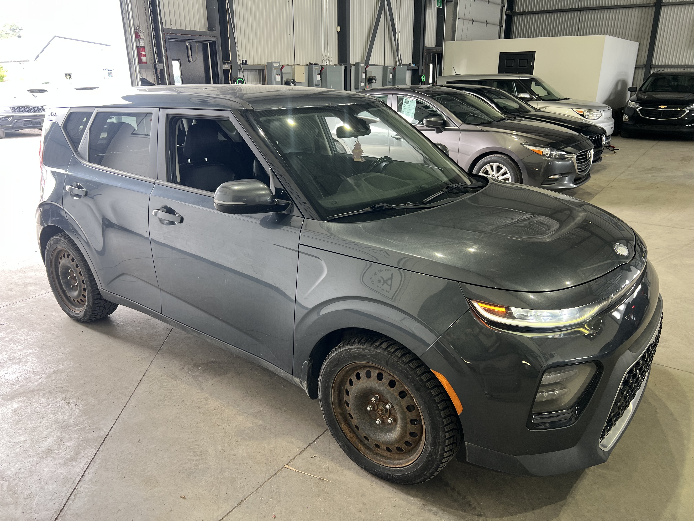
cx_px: 347
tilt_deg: -19.6
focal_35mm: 26
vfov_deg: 53.1
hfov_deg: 67.3
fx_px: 521
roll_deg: +0.7
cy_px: 260
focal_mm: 5.7
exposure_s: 1/92
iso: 64
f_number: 1.5
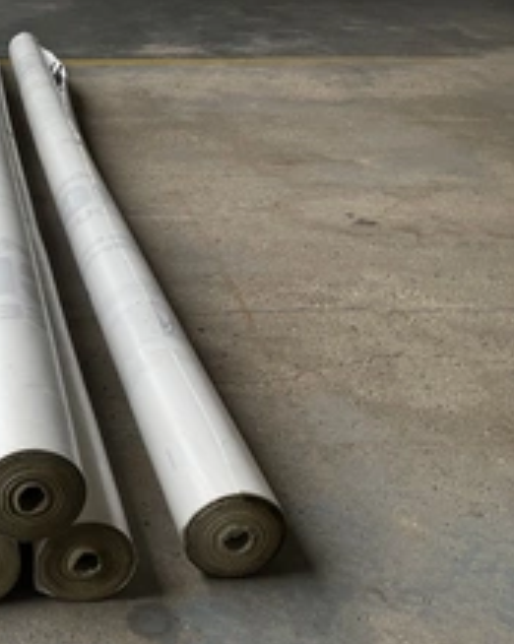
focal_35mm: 52
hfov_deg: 26.9
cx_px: -38
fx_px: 990
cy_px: 366
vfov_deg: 36.0
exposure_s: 1/224
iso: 20
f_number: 1.8
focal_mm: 3
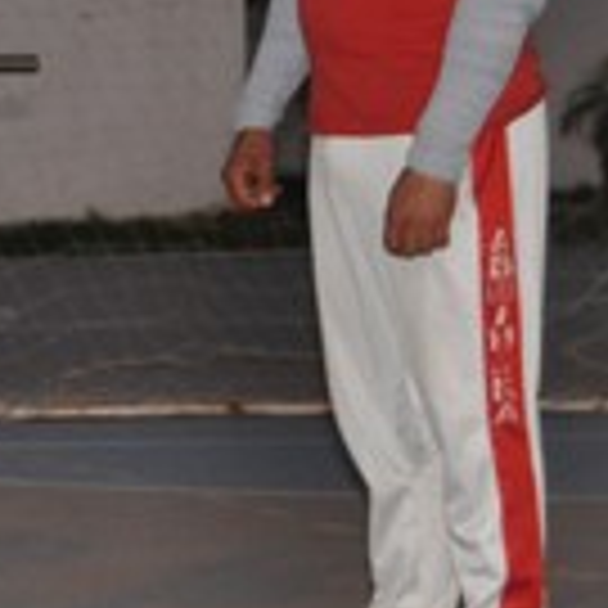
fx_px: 4570
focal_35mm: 230
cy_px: 2
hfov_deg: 7.2
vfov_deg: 7.6
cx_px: -721
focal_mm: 38
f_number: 4.8
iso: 800
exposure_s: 1/60
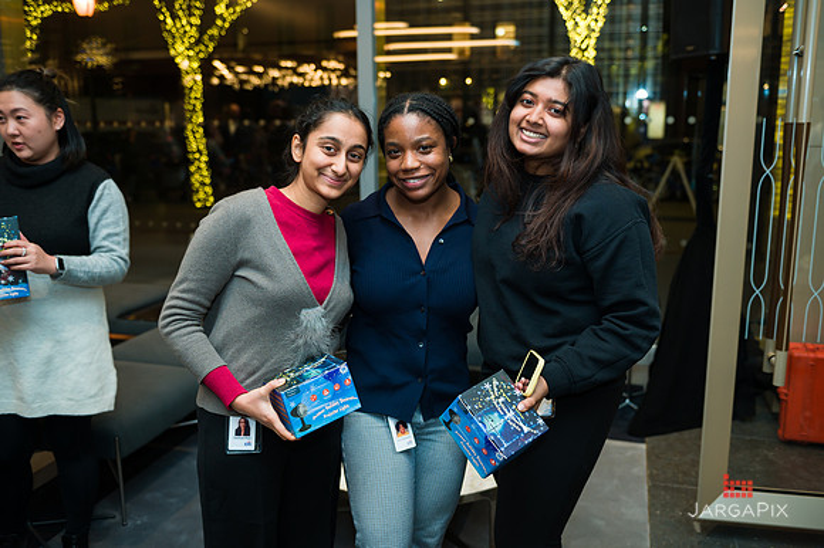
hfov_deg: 58.7
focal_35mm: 32
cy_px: 274
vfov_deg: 41.1
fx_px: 732
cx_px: 412
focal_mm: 32
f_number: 4
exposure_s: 1/200
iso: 400
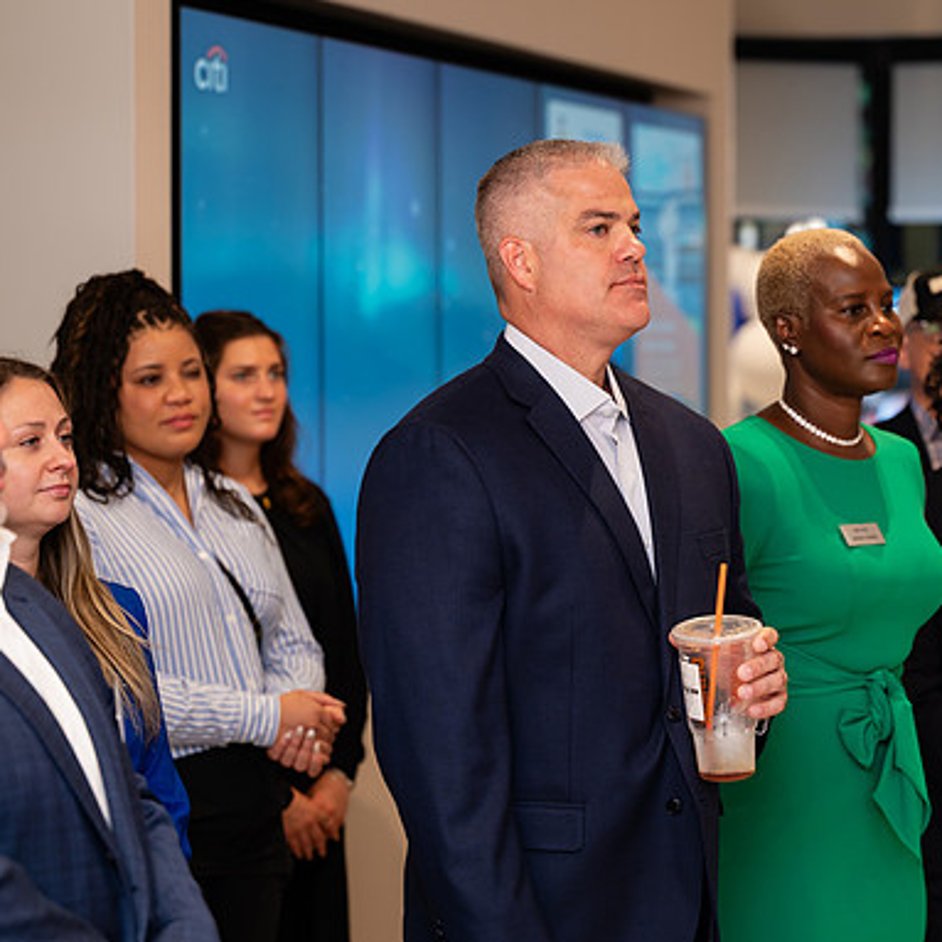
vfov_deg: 14.5
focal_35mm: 120
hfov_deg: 14.5
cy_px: 445
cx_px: 589
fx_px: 3695
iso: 400
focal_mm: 88
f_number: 3.2
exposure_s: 1/160
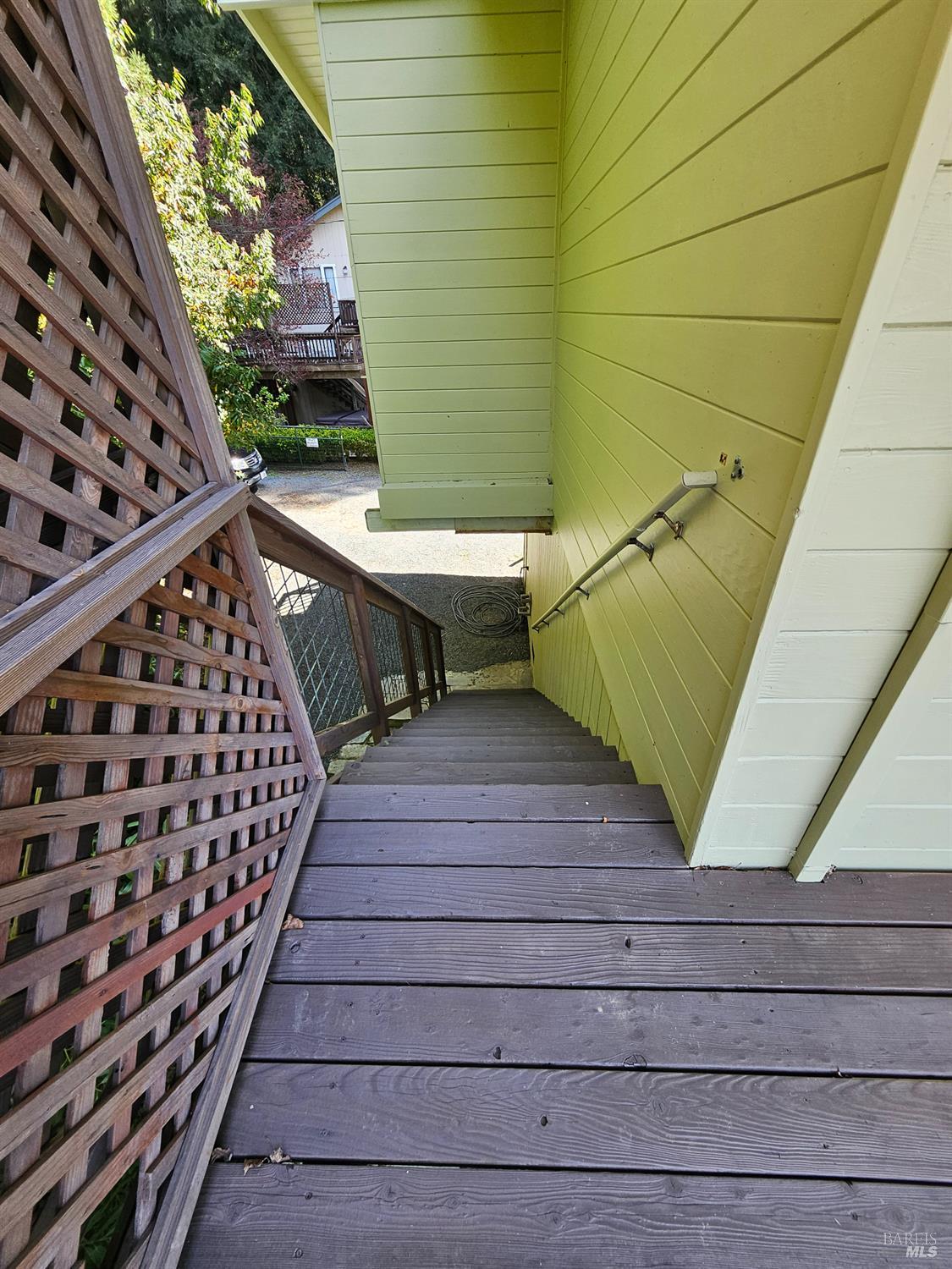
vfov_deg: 106.2
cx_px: 476
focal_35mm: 13
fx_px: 477
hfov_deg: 89.9
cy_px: 634
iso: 40
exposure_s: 1/77.4
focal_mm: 1.74
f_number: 2.2
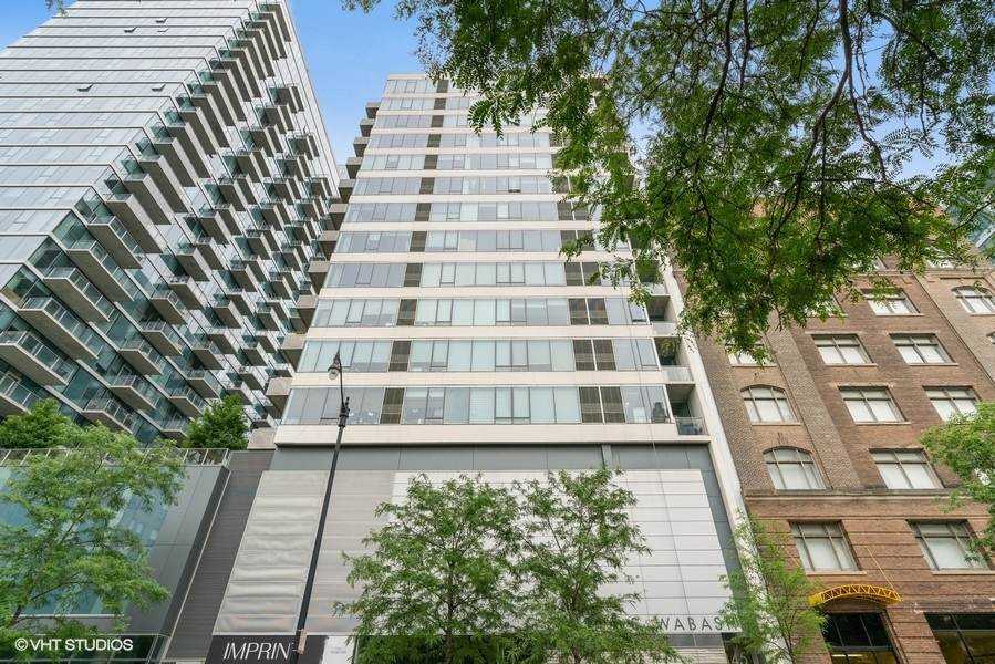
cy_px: 332
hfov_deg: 93.3
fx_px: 470
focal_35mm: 17
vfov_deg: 70.5
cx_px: 498
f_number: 7.1
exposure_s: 1/320
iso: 320
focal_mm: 17
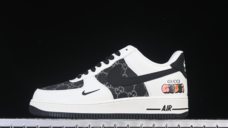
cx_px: 114
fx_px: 478
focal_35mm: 79
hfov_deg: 26.9
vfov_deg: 15.3
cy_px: 72
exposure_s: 1/60
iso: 160
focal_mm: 50
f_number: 7.1
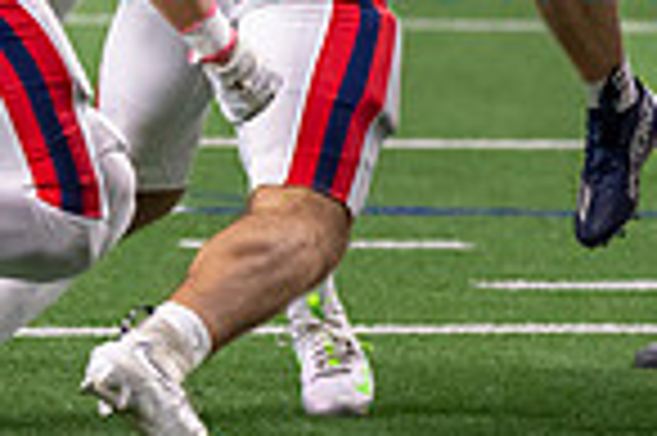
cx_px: 510
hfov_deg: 3.2
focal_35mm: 646
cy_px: -326
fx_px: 11776
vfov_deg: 2.1
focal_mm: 123
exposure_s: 1/1000
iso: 2500
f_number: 2.8
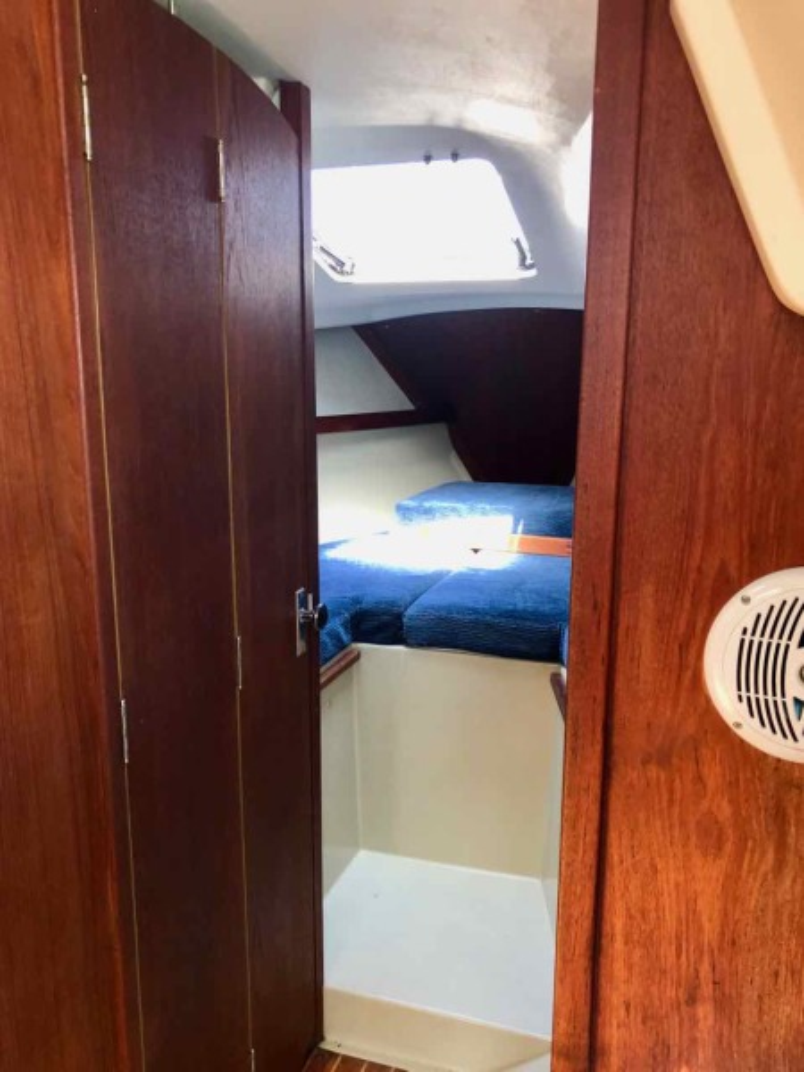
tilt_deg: -13.9
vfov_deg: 63.4
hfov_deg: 49.7
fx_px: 867
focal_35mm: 28
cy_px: 536
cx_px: 402
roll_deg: -1.5
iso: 40
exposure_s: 1/24
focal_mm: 3.99
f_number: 1.8
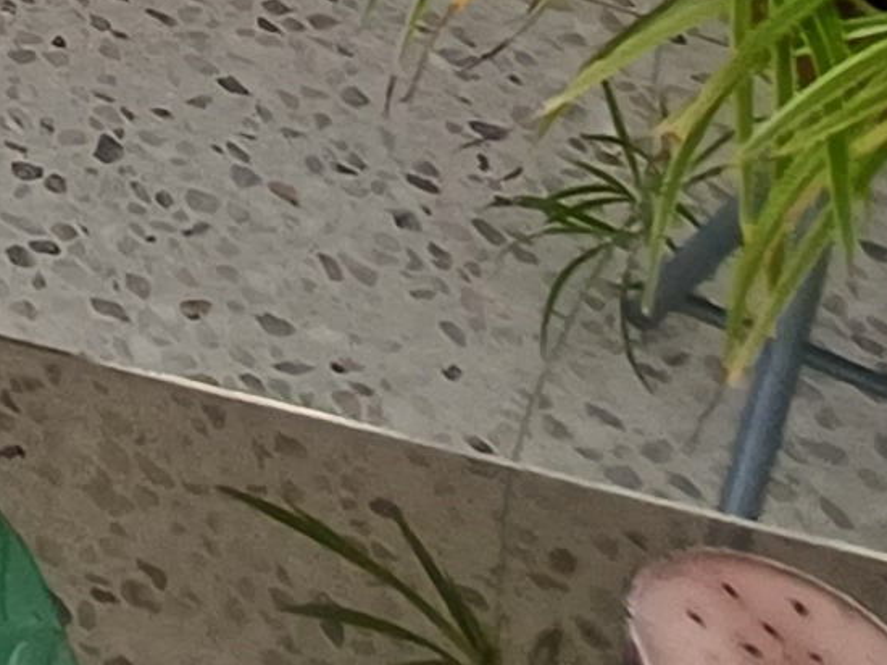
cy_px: -1156
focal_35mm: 95
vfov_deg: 11.4
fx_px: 2433
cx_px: -777
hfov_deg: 16.7
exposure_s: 1/132
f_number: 2.2
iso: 40
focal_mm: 1.64
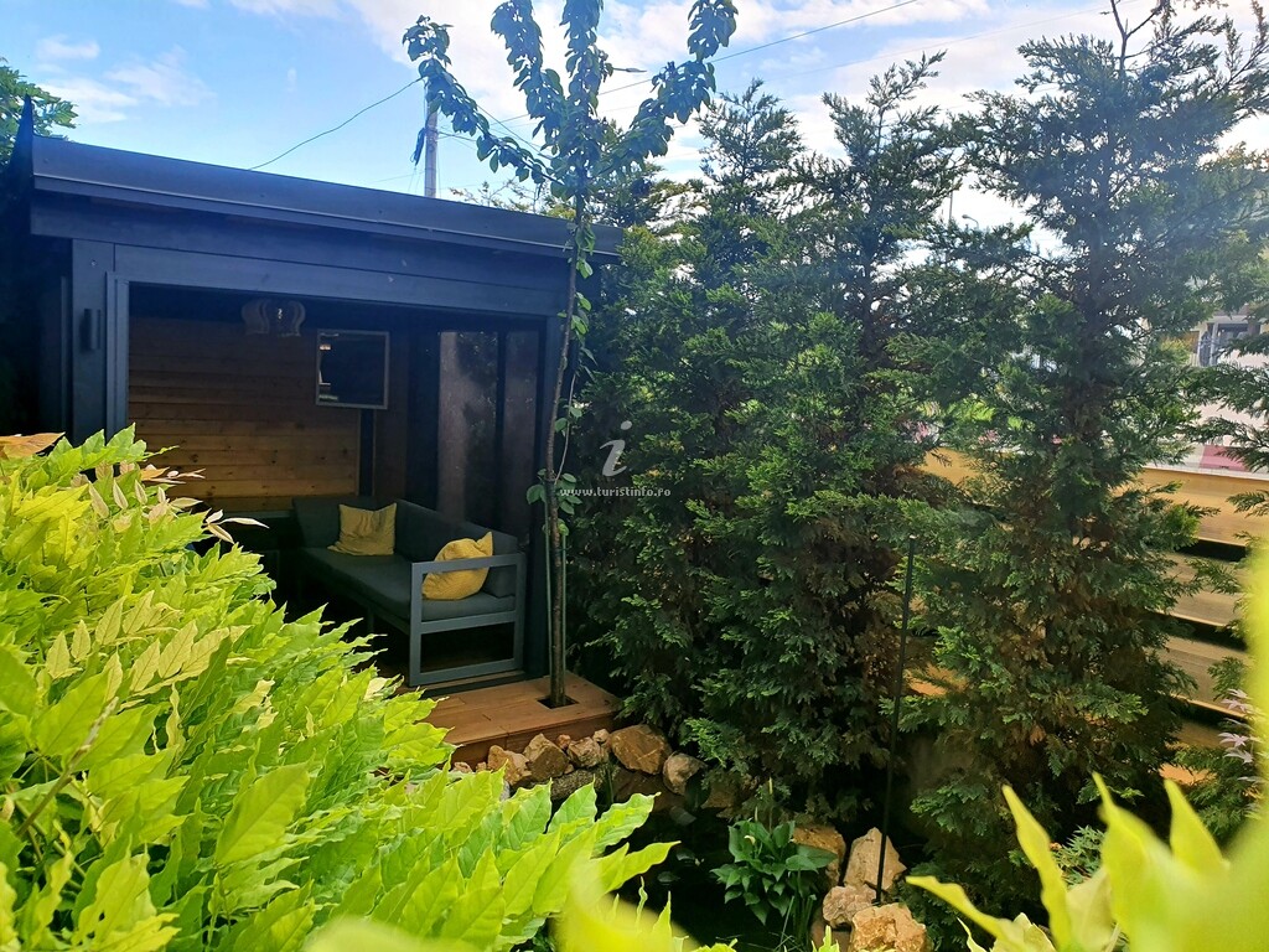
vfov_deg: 53.1
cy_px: 476
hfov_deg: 67.3
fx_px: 953
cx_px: 634
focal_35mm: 26
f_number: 2.4
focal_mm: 4.32
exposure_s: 1/357
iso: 50
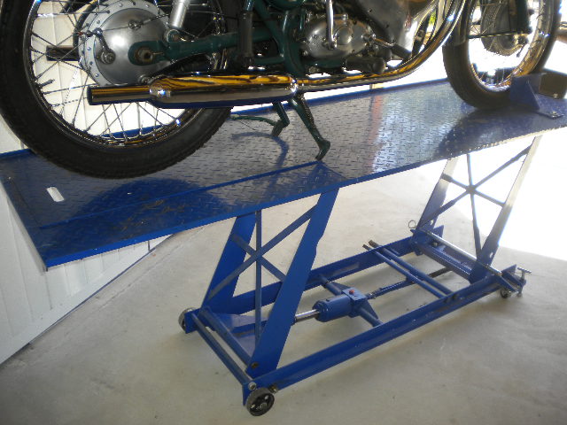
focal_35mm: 35
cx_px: 284
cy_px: 212
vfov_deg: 40.7
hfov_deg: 52.6
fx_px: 573
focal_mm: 6.3
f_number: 3.1
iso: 80
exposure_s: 1/85.5
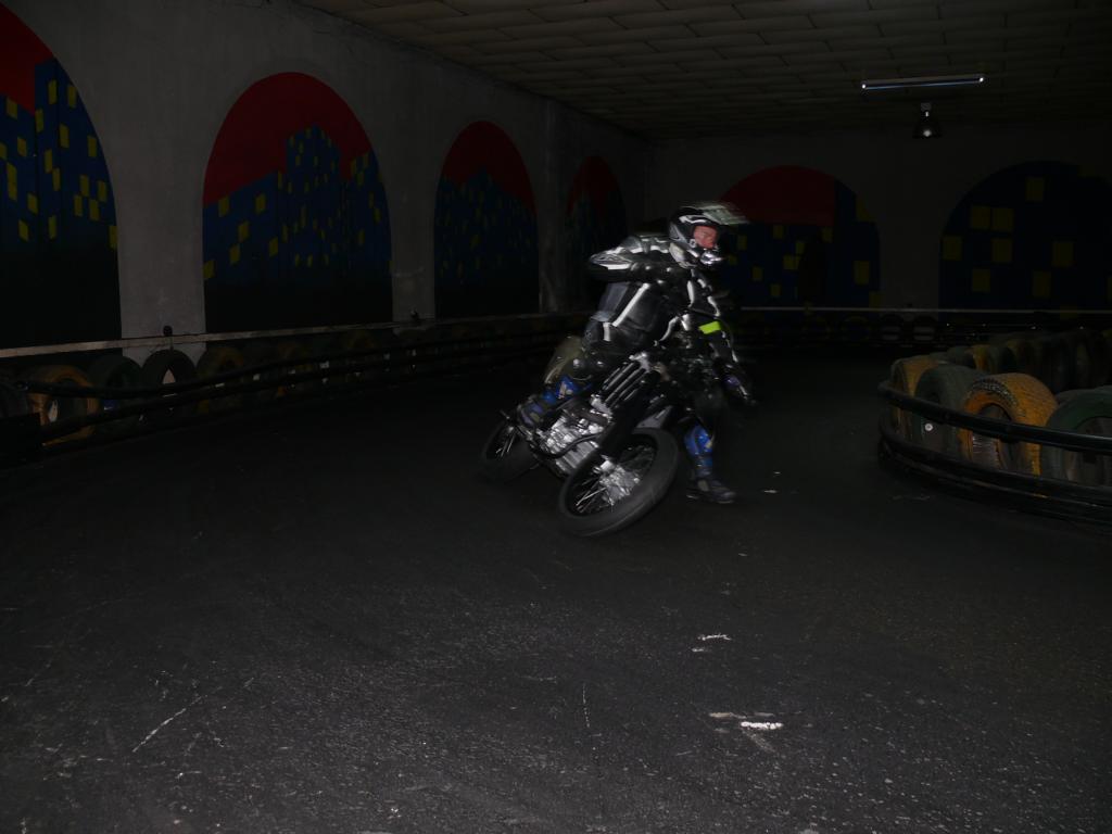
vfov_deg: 40.7
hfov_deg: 52.6
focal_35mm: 35
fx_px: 1124
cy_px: 417
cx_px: 556
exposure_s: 1/30
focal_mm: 7.4
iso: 100
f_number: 2.8
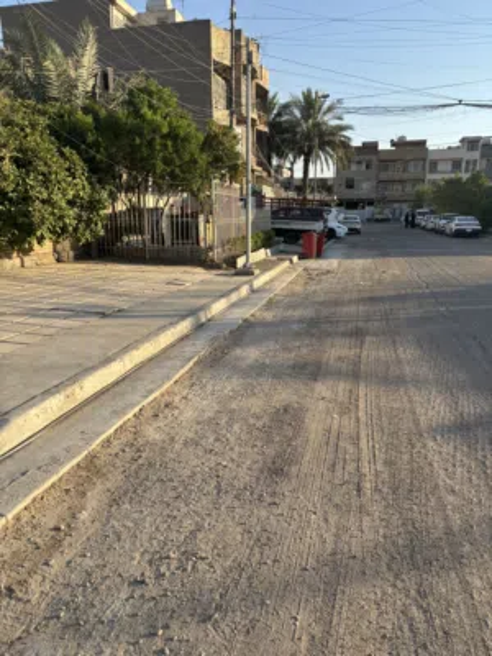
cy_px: 328
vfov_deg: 67.3
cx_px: 246
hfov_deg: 53.1
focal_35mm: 26
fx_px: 493
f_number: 1.6
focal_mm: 5.96
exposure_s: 1/1381
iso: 50
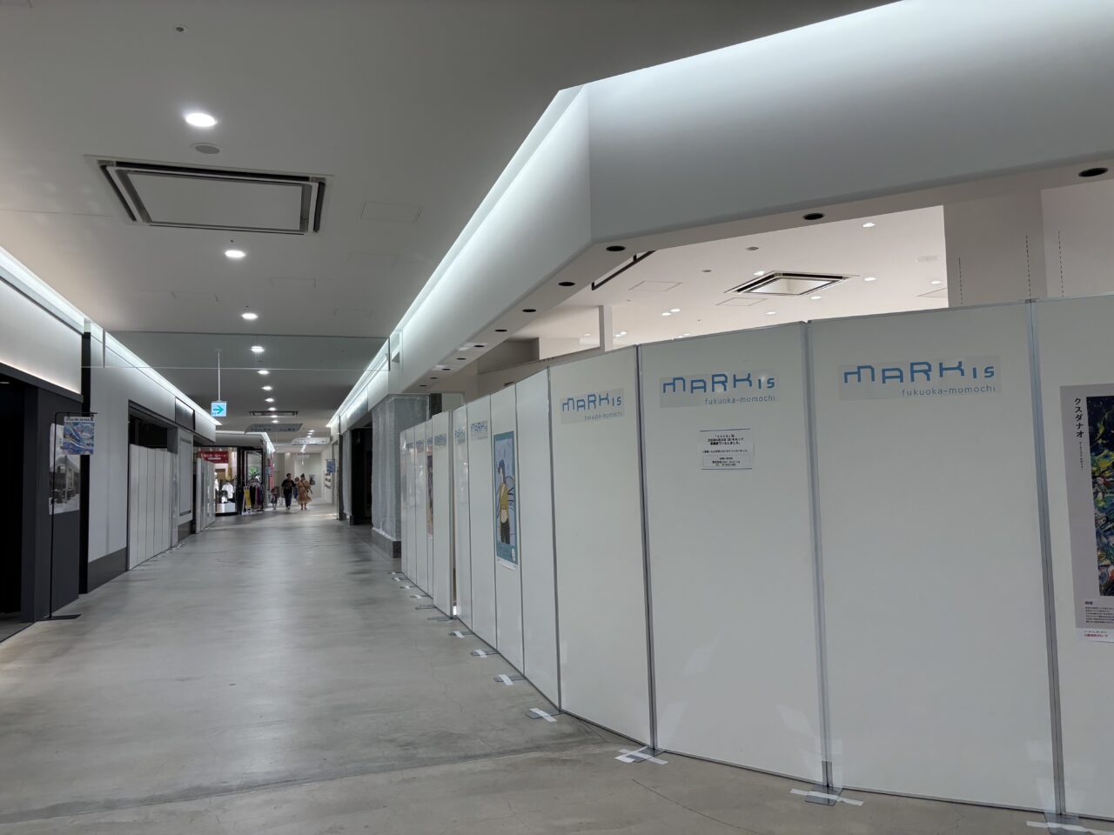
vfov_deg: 53.1
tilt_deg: +2.4
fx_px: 837
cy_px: 418
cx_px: 557
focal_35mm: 26
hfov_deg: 67.3
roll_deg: +1.1
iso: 64
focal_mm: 5.96
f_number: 1.6
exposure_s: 1/120
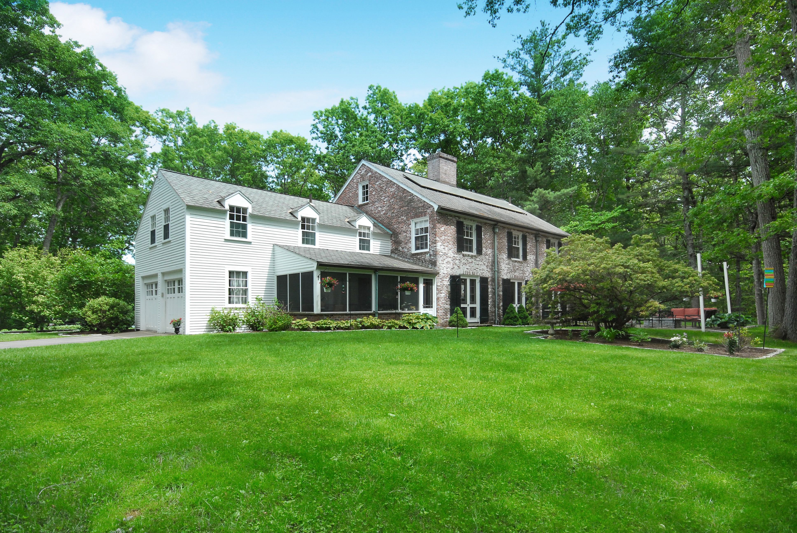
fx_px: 432
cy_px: 266
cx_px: 398
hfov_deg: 85.4
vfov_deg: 63.4
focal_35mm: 20
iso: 400
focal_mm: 13
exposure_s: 1/125
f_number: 9
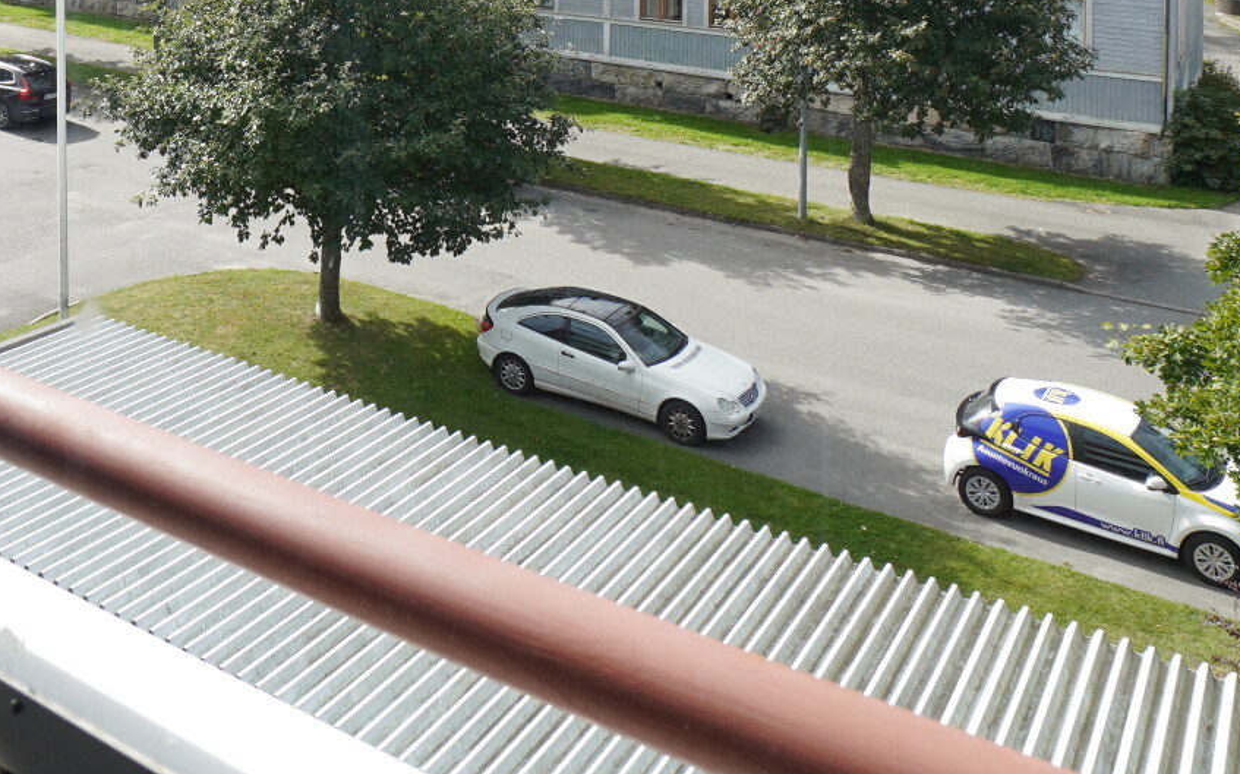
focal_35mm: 39
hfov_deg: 48.9
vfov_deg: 28.1
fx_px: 1318
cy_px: -184
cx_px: 348
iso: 100
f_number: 8
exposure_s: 1/160
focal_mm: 10
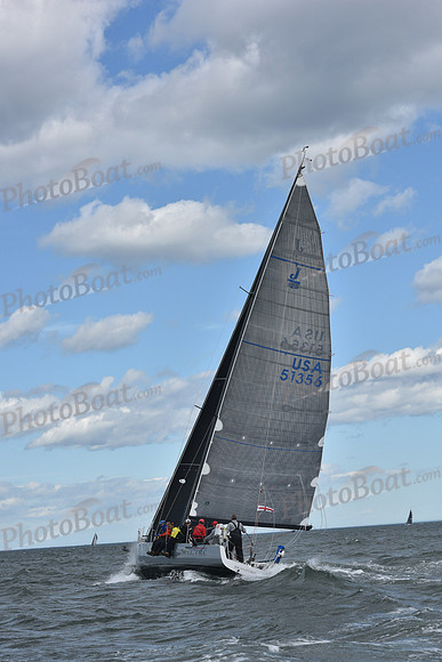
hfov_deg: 16.1
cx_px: 221
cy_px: 331
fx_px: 1564
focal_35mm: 85
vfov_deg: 23.9
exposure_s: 1/1000
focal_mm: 85
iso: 320
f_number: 9
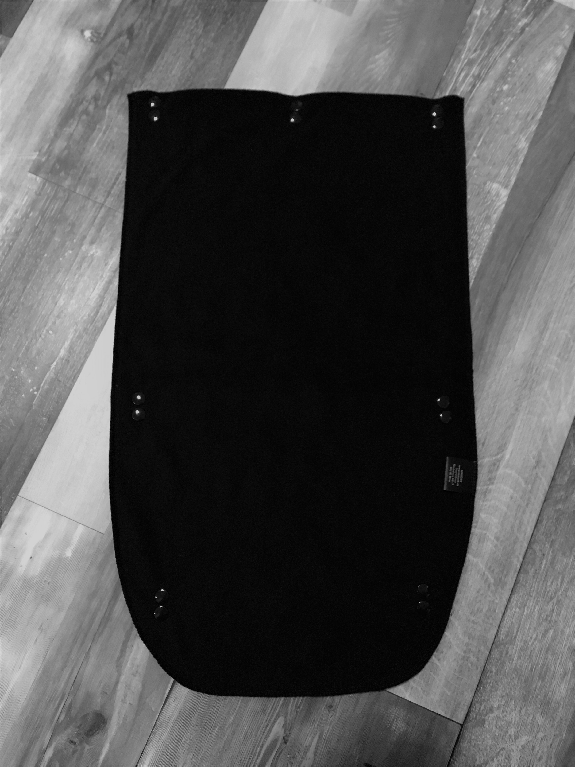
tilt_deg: -80.2
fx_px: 642
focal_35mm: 29
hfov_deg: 48.2
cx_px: 288
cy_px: 384
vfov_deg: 61.7
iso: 250
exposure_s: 1/17
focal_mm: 4.15
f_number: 2.2
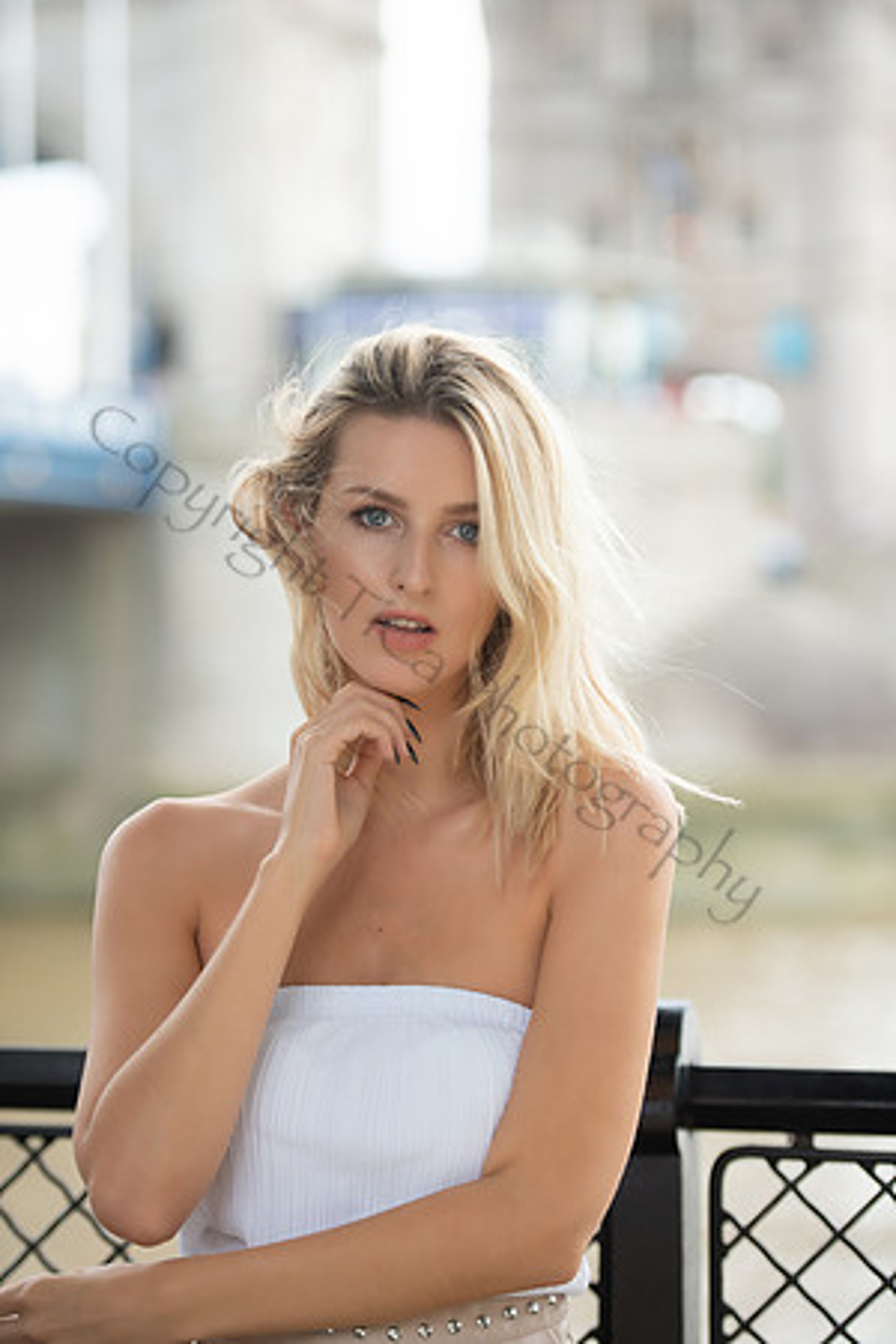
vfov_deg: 20.4
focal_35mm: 100
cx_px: 448
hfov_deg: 13.7
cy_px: 672
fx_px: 3733
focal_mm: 100
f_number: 2.8
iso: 320
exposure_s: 1/500
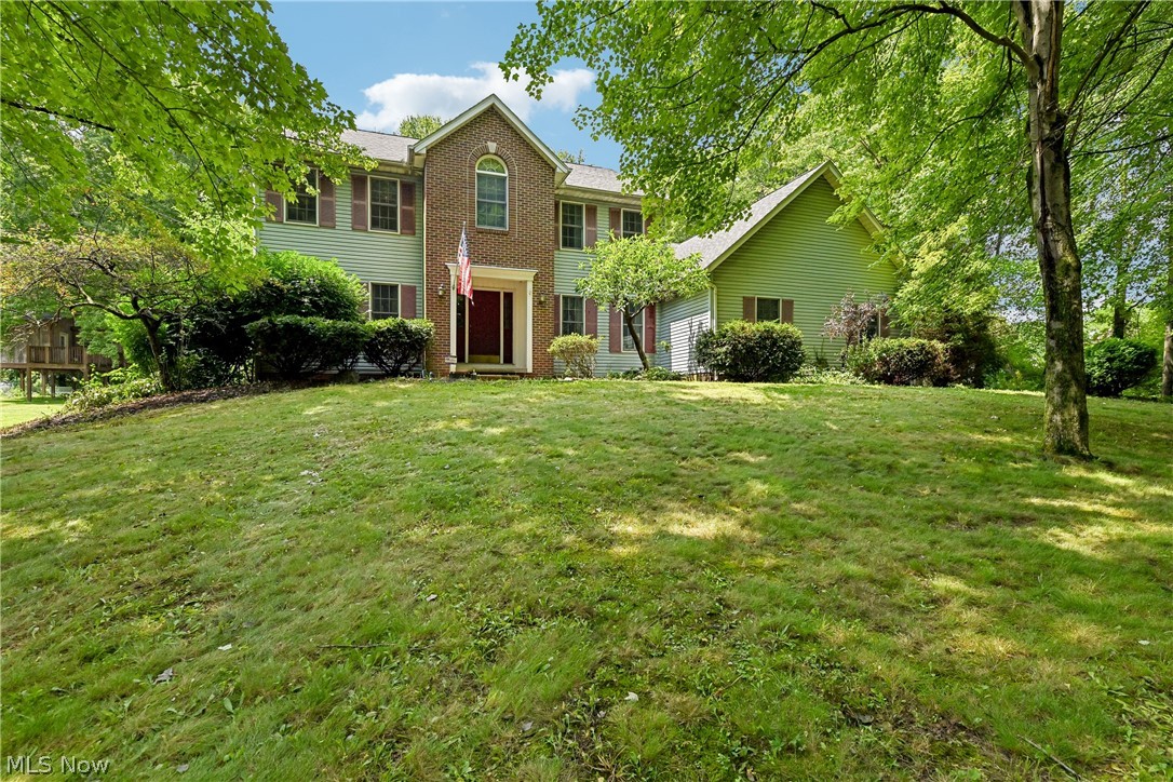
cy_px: 391
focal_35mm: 16
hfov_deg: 96.7
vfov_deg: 73.7
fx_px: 521
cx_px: 586
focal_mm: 16
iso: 1000
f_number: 6.3
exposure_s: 1/2000
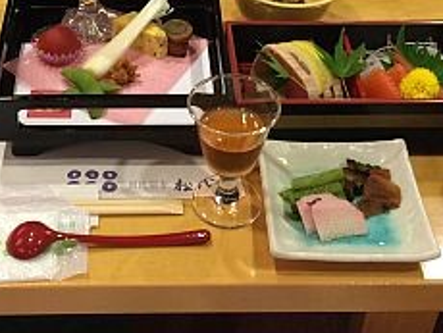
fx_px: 807
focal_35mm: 63
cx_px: 143
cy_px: 53
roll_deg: -0.3
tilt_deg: -37.9
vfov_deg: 22.9
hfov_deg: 30.4
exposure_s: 1/15
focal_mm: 4.15
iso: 80
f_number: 2.2
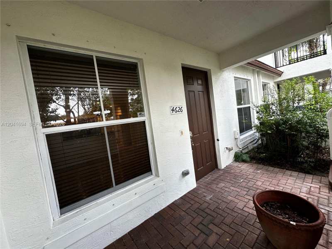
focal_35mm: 14
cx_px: 166
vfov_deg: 85.7
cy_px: 124
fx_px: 134
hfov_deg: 102.1
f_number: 2.2
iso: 125
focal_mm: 2.22
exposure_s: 1/120
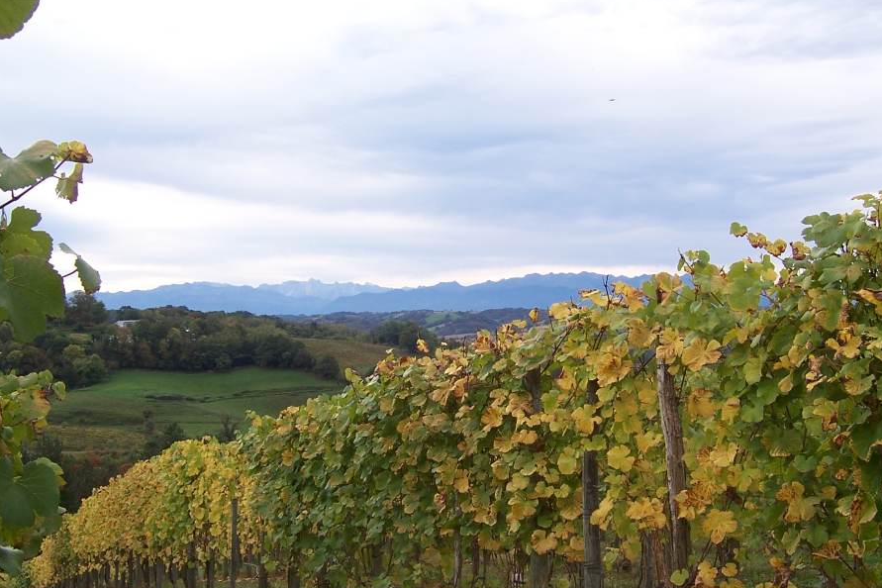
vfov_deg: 31.9
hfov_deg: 46.4
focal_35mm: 42
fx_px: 1029
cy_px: 312
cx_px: 443
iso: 80
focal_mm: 6.7
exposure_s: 1/180
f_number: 4
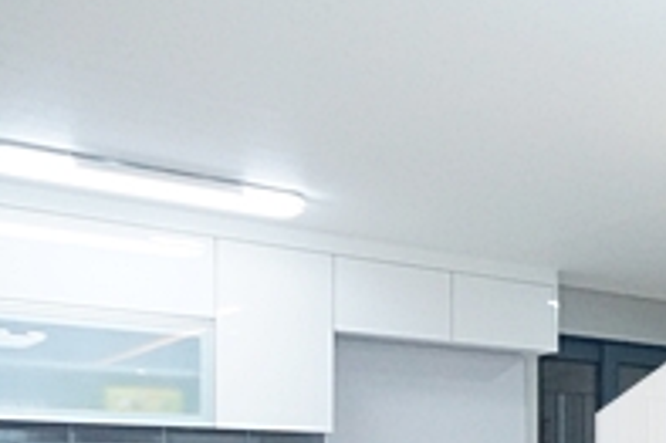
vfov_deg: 21.5
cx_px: 1011
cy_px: 433
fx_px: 1128
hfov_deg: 24.9
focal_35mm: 61
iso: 1600
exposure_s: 1/100
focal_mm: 10
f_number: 5.6
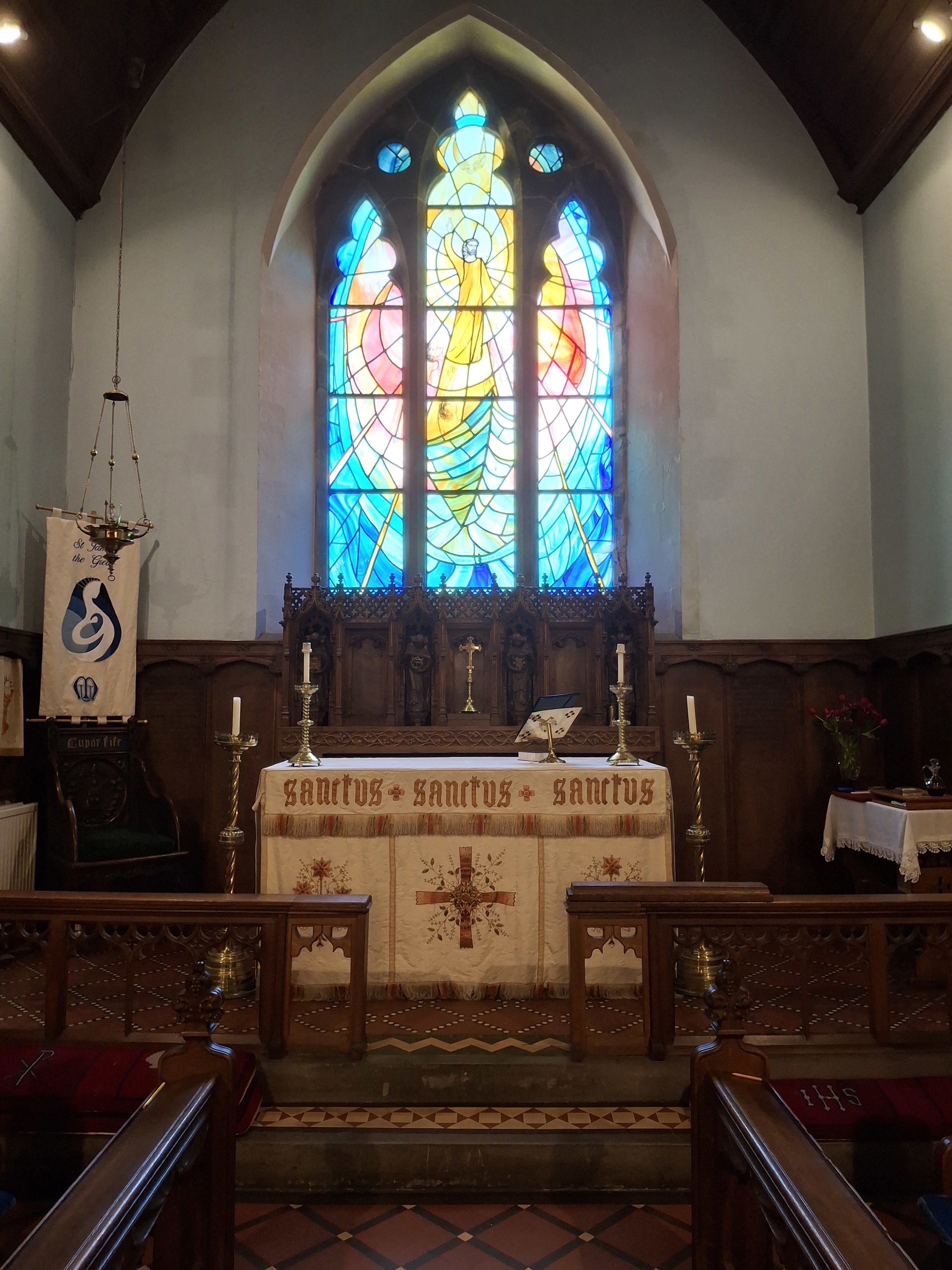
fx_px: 917
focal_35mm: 25
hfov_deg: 54.9
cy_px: 635
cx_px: 476
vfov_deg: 69.4
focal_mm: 4.69
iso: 160
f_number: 1.8
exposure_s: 1/100
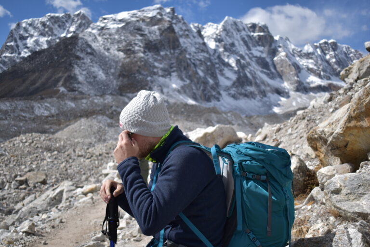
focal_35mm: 45
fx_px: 462
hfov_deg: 43.6
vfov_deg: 29.9
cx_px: 185
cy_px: 124
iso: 100
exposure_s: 1/1000
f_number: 4.2
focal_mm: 30
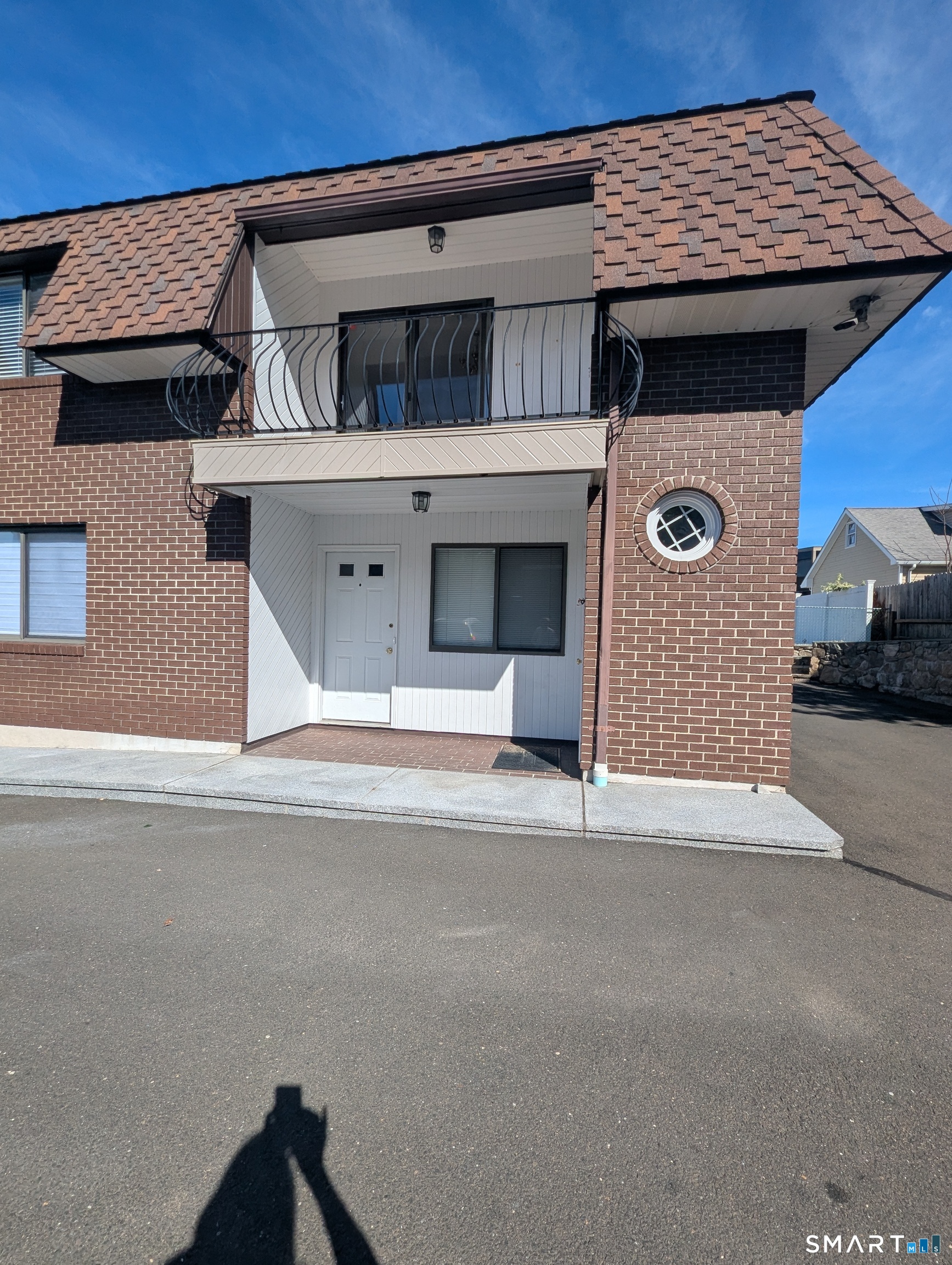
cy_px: 632
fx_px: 475
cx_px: 476
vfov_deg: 106.1
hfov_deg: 90.1
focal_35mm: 13
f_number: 2.2
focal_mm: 1.95
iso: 44
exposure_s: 1/2114
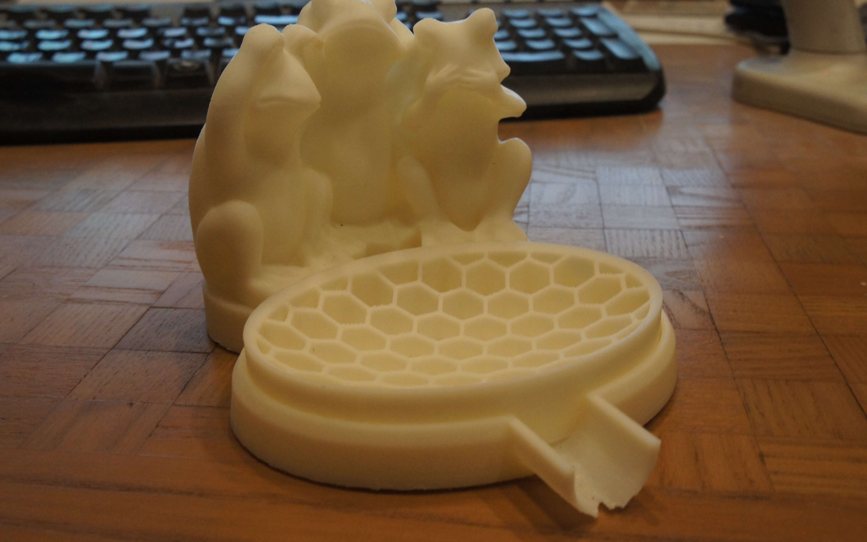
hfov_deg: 49.3
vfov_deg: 32.0
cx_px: 436
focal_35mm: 40
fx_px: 945
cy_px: 261
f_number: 11
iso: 1600
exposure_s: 1/15
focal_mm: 26
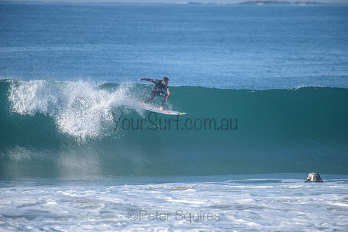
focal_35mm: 500
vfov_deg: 2.8
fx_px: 4834
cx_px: 174
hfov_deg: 4.1
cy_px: 116
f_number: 5.6
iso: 280
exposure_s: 1/2000
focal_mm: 500
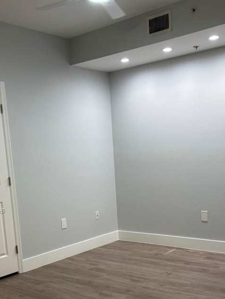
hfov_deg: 32.9
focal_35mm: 44
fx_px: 381
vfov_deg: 42.1
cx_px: 117
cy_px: 211
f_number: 1.6
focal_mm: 5.96
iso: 100
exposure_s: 1/120
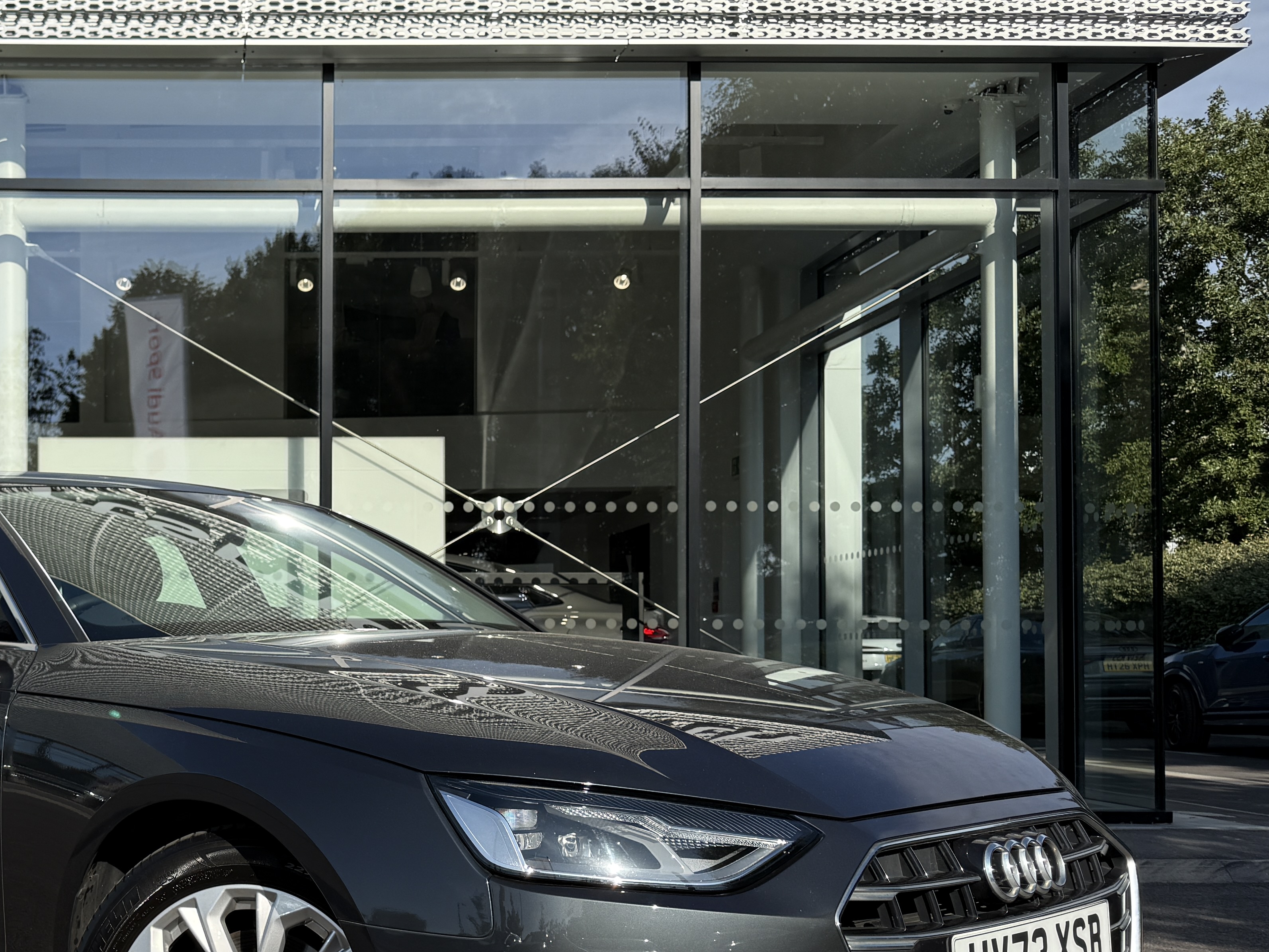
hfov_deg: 41.4
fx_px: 1576
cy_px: 602
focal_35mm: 43
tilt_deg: +1.9
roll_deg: +0.4
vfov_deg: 33.4
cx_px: 201
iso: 80
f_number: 1.78
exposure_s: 1/4405
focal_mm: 6.76
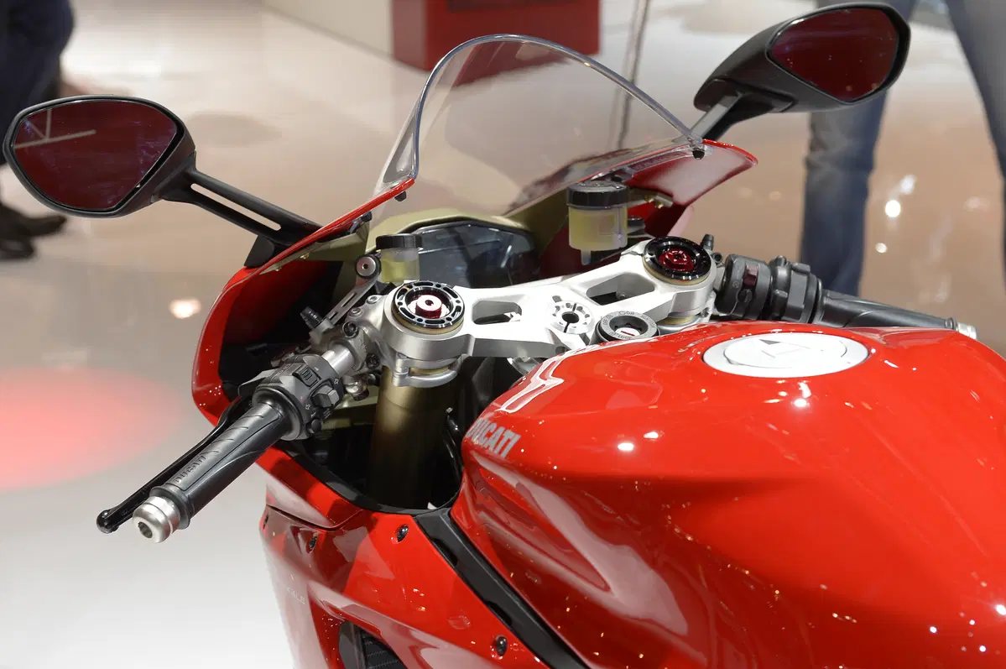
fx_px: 1954
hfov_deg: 28.9
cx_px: 503
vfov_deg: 19.4
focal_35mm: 70
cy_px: 334
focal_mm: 70
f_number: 7.1
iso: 800
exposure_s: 1/250
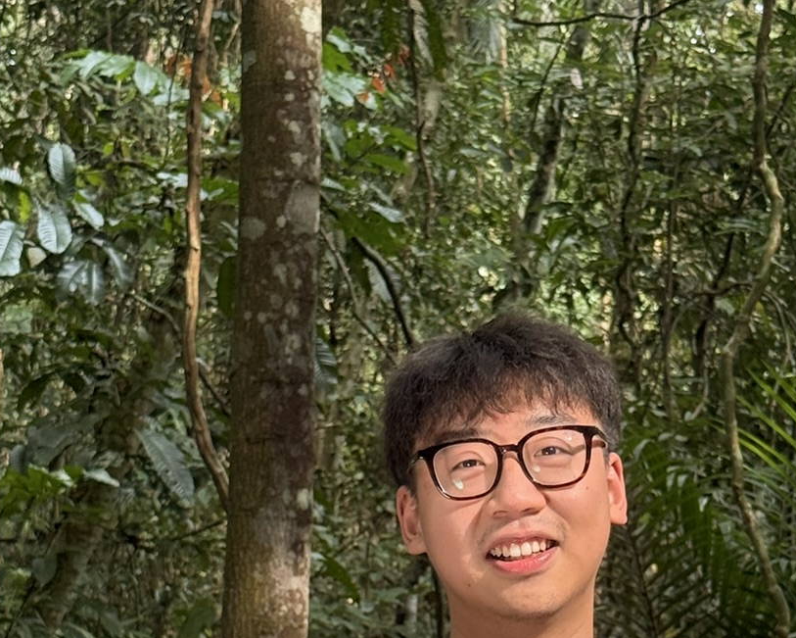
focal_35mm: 118
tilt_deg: +1.5
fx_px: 2781
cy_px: 642
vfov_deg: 12.9
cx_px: 446
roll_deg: +0.5
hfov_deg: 16.3
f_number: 1.78
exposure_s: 1/121
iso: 80
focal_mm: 6.76
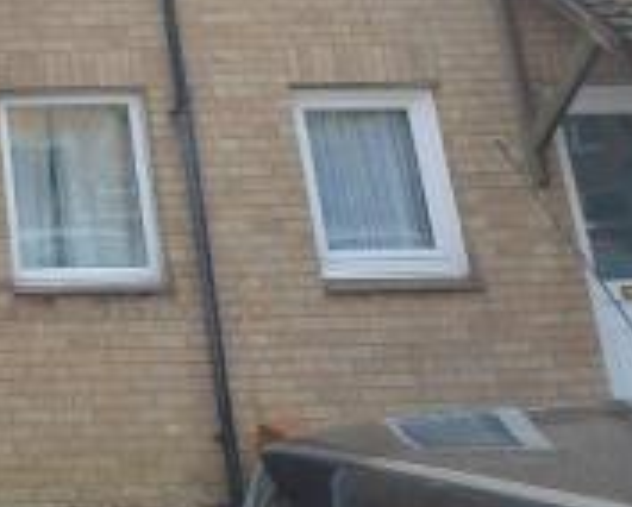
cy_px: -114
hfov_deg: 27.3
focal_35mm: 52
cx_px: -271
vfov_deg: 25.8
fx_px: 974
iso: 200
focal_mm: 10
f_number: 8
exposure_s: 1/250
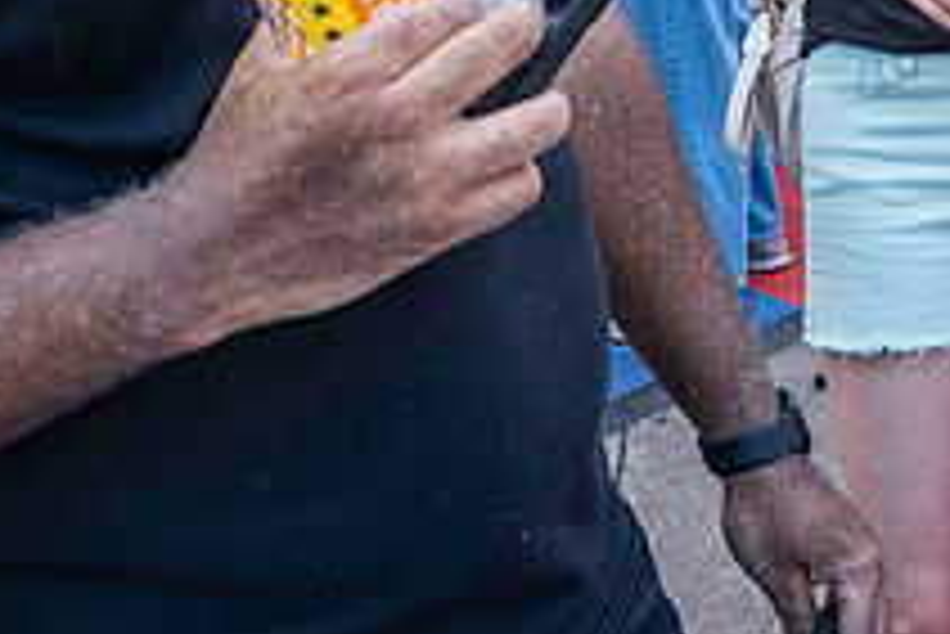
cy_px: -223
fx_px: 1743
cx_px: 747
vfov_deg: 18.9
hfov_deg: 29.8
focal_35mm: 66
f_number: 5.6
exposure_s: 1/200
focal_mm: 24
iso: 640
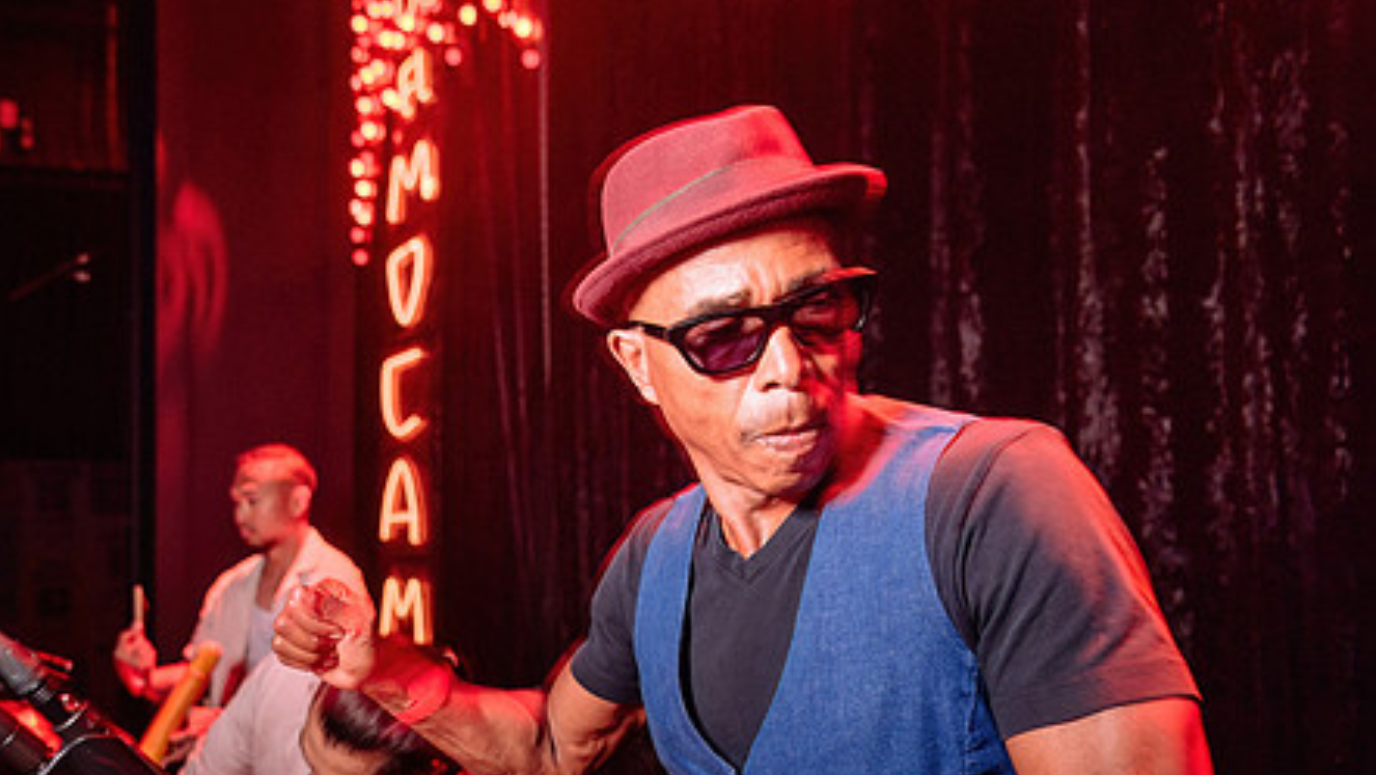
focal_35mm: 33
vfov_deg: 35.1
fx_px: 1204
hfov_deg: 58.5
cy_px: 556
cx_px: 495
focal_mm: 24
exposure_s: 1/40
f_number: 3.2
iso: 500
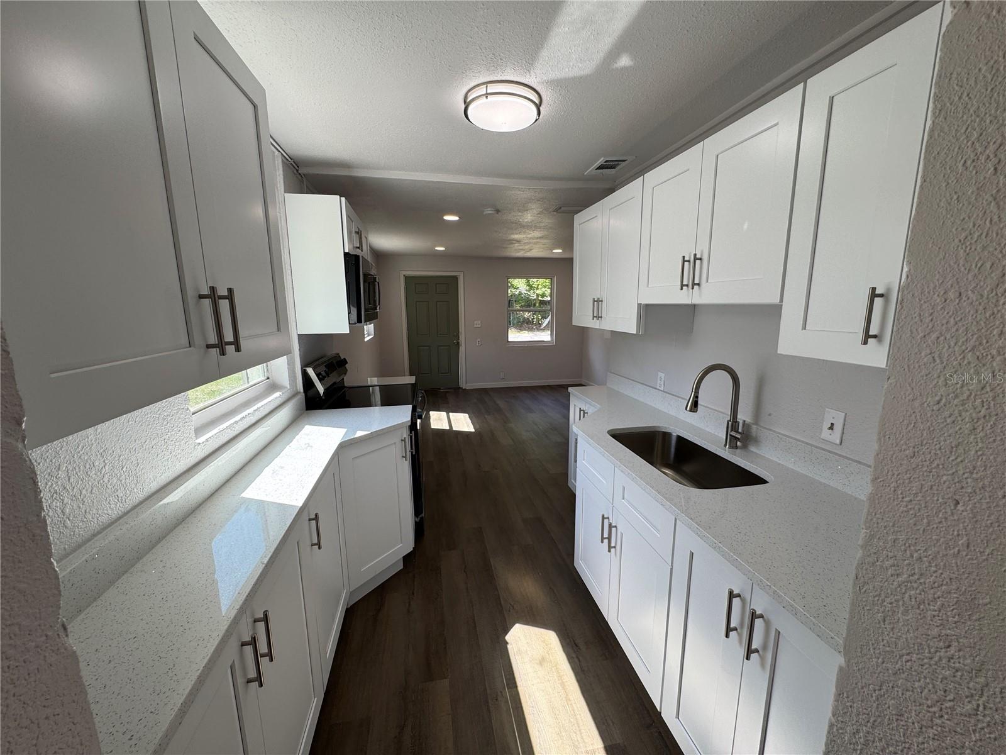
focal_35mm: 14
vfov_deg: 85.7
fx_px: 407
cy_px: 378
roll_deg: +0.6
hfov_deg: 102.1
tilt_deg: -11.2
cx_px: 503
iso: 40
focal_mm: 2.22
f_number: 2.2
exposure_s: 1/140
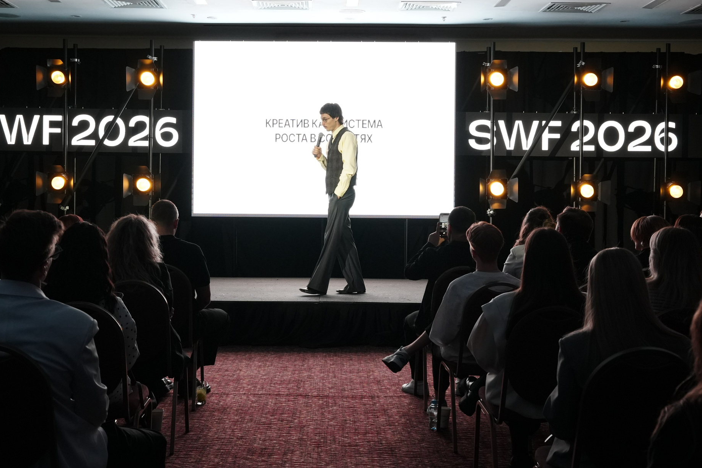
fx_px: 1039
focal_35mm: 53
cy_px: 195
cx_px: 327
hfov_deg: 37.3
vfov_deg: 25.4
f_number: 5.6
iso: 2500
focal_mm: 38.2
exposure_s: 1/160
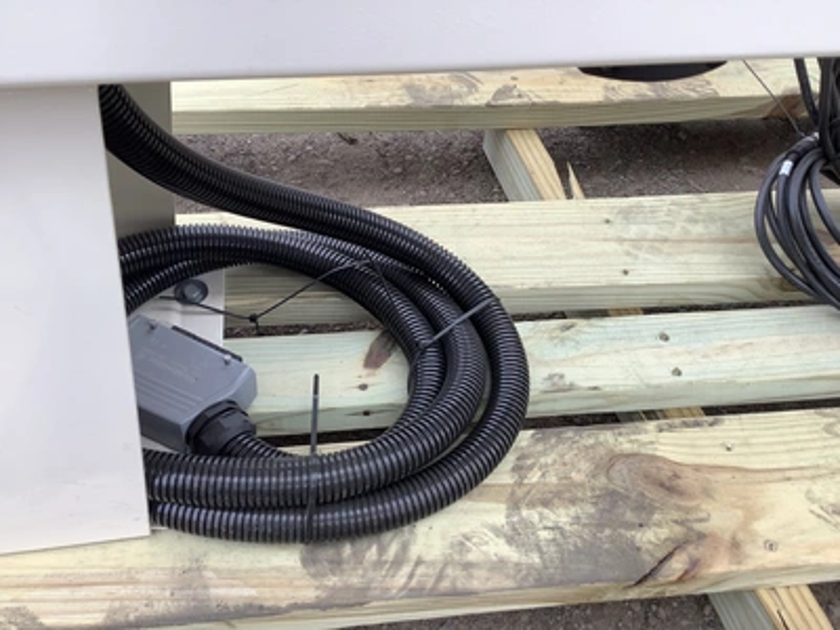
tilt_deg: -47.1
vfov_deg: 45.4
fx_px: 752
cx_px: 420
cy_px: 315
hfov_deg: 58.4
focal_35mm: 31
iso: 25
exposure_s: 1/259
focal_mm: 3.3
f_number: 2.4
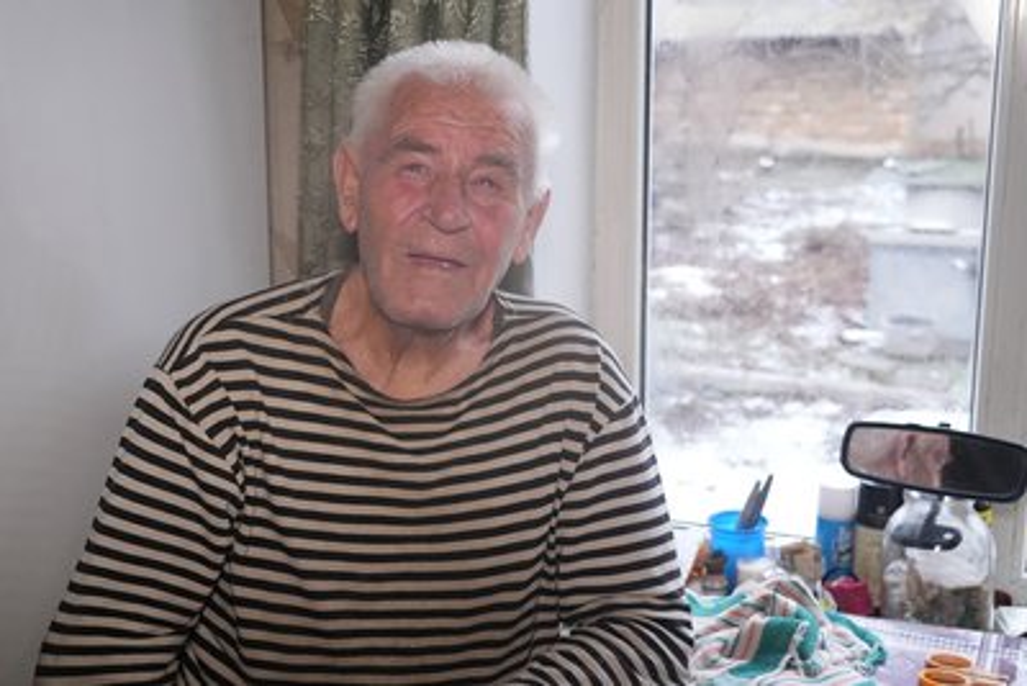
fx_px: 1227
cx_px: 514
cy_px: 343
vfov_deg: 31.2
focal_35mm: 43
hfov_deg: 45.4
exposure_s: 1/160
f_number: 4
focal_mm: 29
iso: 4000
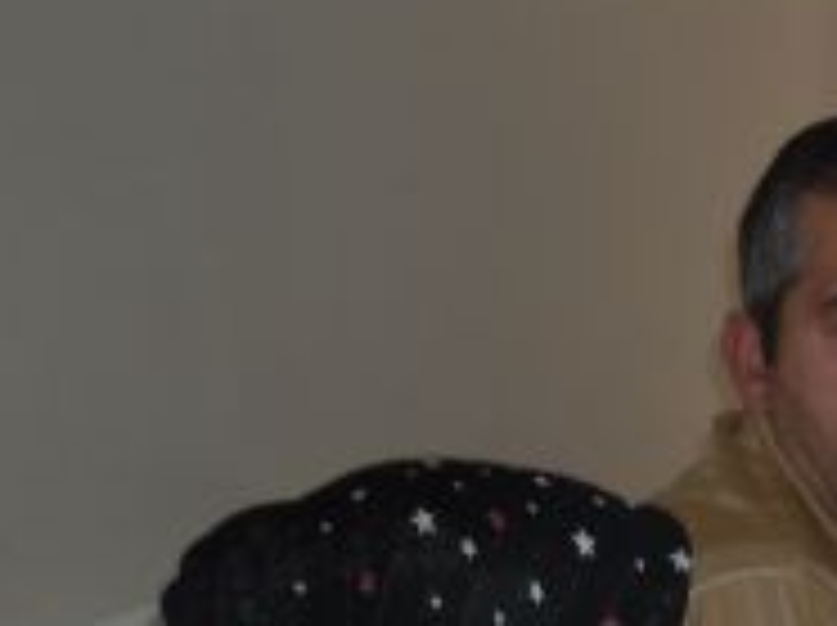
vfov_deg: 11.9
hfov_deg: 16.3
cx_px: 922
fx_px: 2825
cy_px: 1022
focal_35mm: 117
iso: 80
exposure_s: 1/45
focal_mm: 6
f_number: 2.8
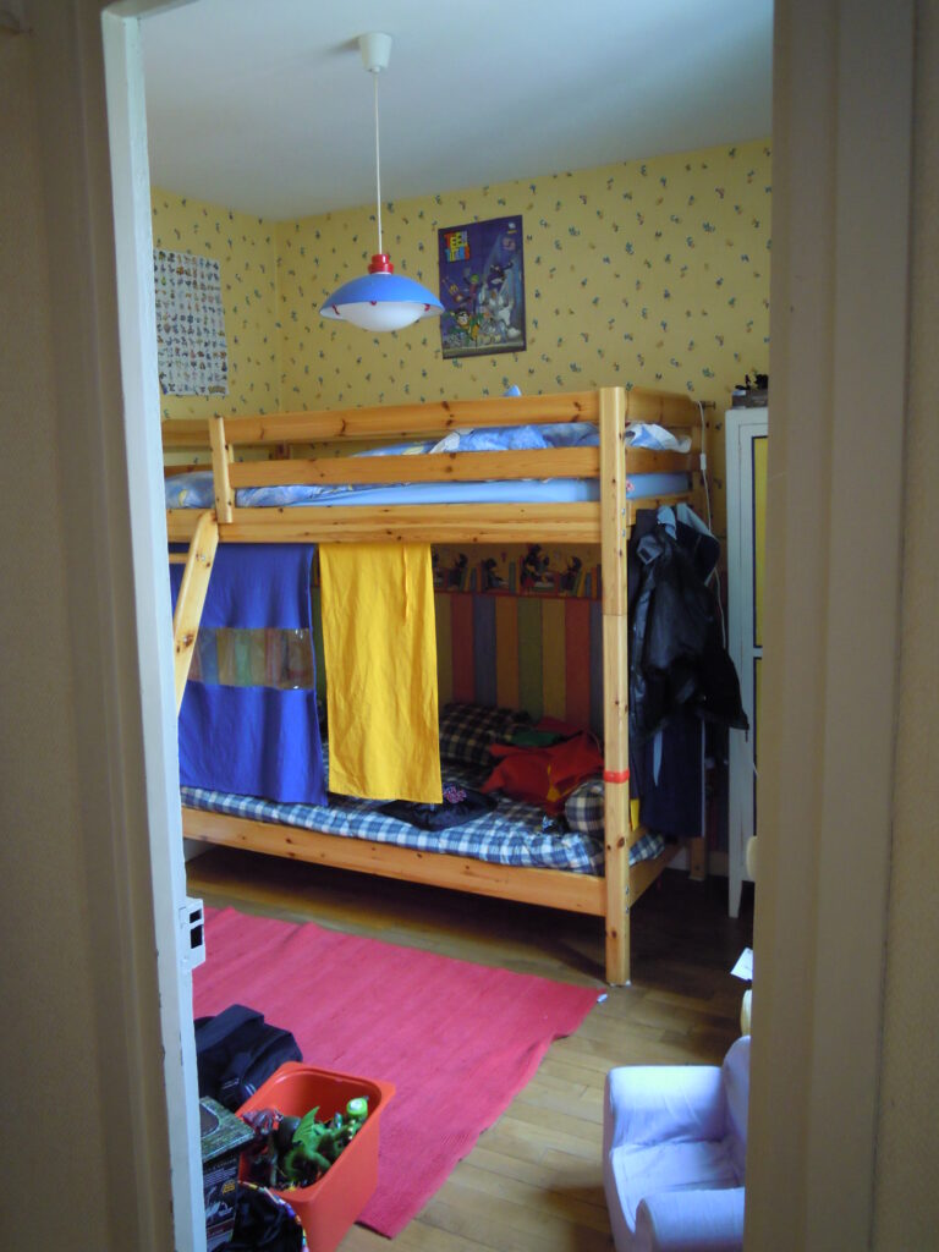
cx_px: 470
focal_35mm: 28
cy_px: 626
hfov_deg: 49.7
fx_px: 1013
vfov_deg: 63.4
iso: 320
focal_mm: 5
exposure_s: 1/30
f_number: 2.7
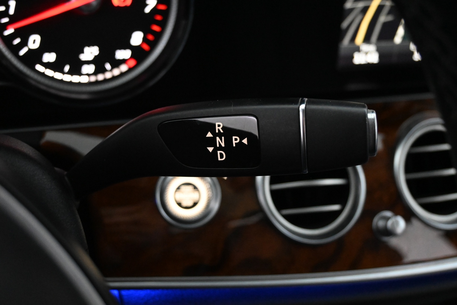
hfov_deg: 47.2
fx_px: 524
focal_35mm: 41
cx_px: 228
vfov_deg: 32.4
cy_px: 152
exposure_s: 1/40
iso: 6400
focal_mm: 27.5
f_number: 4.5
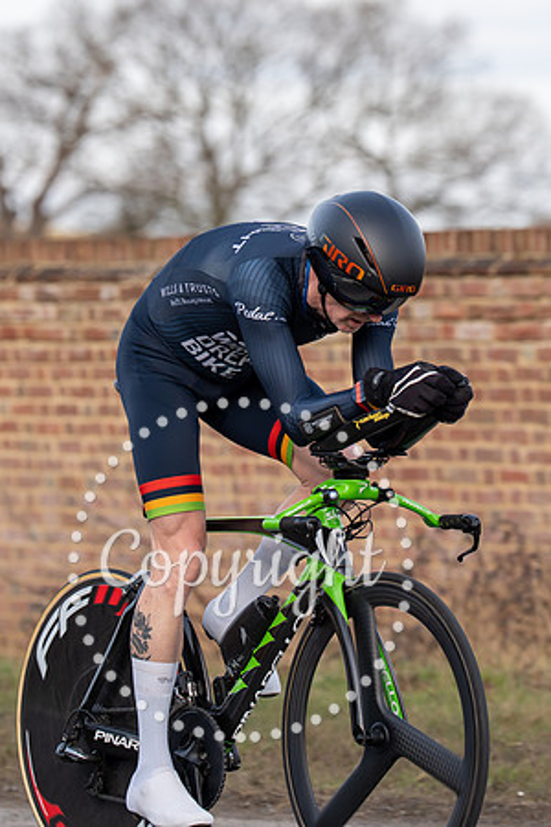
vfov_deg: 7.1
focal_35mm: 290
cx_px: 354
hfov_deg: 4.7
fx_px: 6651
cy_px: 334
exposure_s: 1/800
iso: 160
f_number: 4
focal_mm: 162
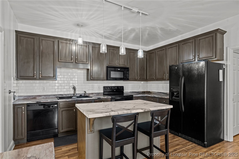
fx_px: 126
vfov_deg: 64.5
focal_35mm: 19
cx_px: 120
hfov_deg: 86.9
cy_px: 80
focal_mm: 19
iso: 320
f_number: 8
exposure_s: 3.2
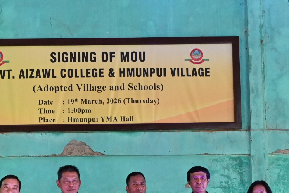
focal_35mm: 82
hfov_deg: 24.8
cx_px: 96
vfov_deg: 16.2
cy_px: 219
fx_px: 655
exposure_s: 1/125
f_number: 3.8
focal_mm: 23.5
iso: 2000
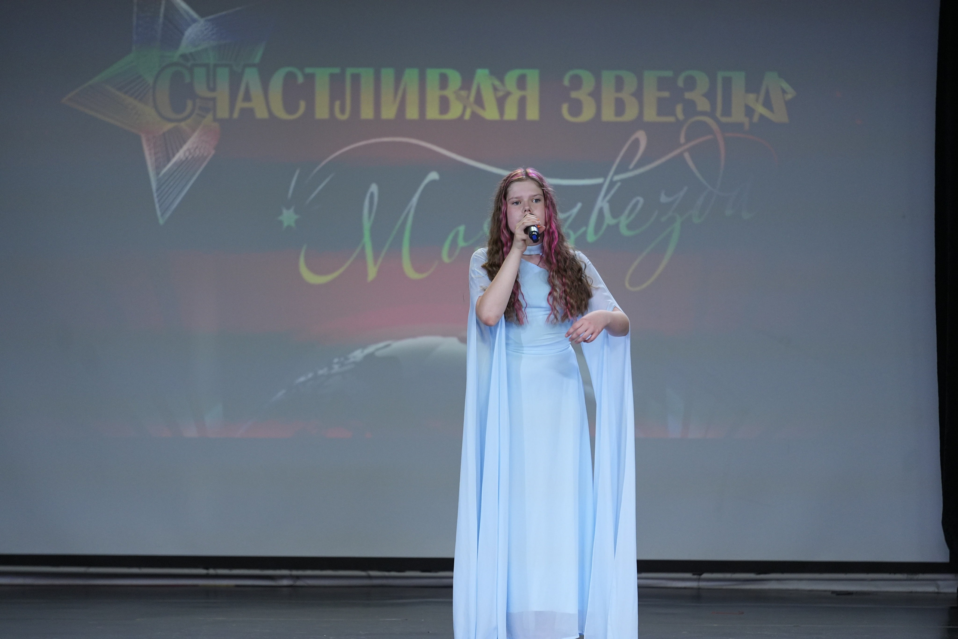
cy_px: 320
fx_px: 5322
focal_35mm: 200
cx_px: 479
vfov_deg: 6.9
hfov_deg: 10.3
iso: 1250
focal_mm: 200
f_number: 2.8
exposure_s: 1/250
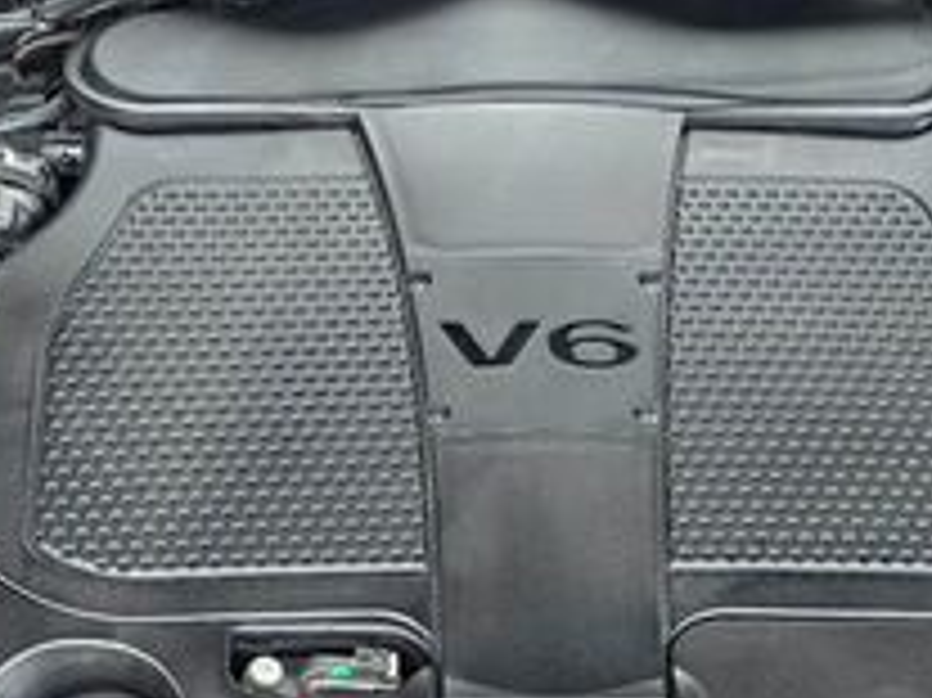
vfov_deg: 19.0
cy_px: 928
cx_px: 513
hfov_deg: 27.4
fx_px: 1910
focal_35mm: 71
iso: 125
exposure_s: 1/180
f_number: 1.7
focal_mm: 6.3
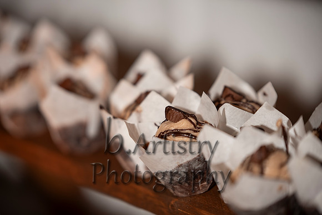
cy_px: 108
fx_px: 1789
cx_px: 161
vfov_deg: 6.9
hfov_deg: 10.3
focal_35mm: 200
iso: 160
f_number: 2.8
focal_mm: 200
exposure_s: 1/200
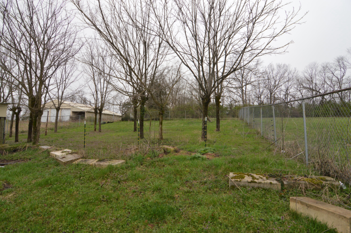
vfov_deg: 72.0
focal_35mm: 16
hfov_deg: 95.0
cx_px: 176
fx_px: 161
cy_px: 116
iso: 180
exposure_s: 1/125
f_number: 5.6
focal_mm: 11
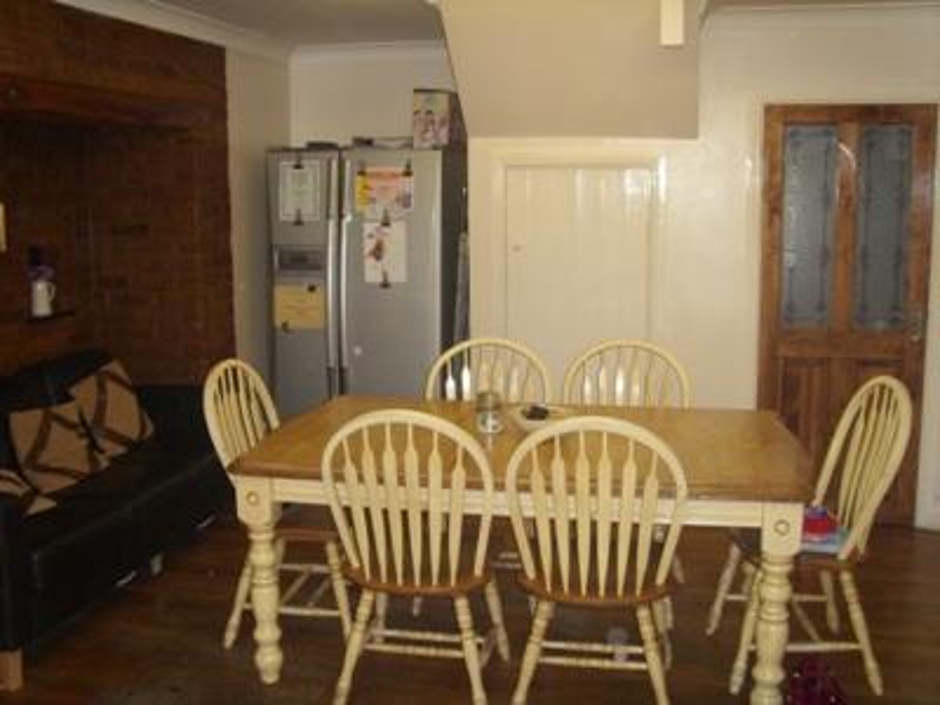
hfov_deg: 58.4
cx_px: 470
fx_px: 842
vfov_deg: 45.4
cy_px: 352
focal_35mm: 31
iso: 200
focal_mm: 6.3
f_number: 3.5
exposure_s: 1/30
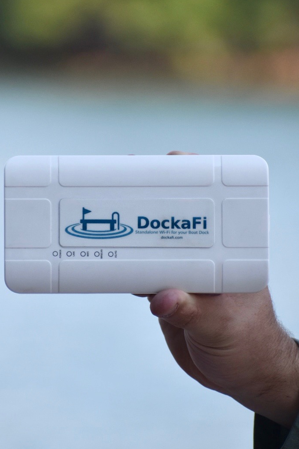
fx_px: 7312
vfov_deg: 3.5
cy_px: 202
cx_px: 142
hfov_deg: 2.3
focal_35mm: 587
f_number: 6
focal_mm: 250
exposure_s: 1/1250
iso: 400
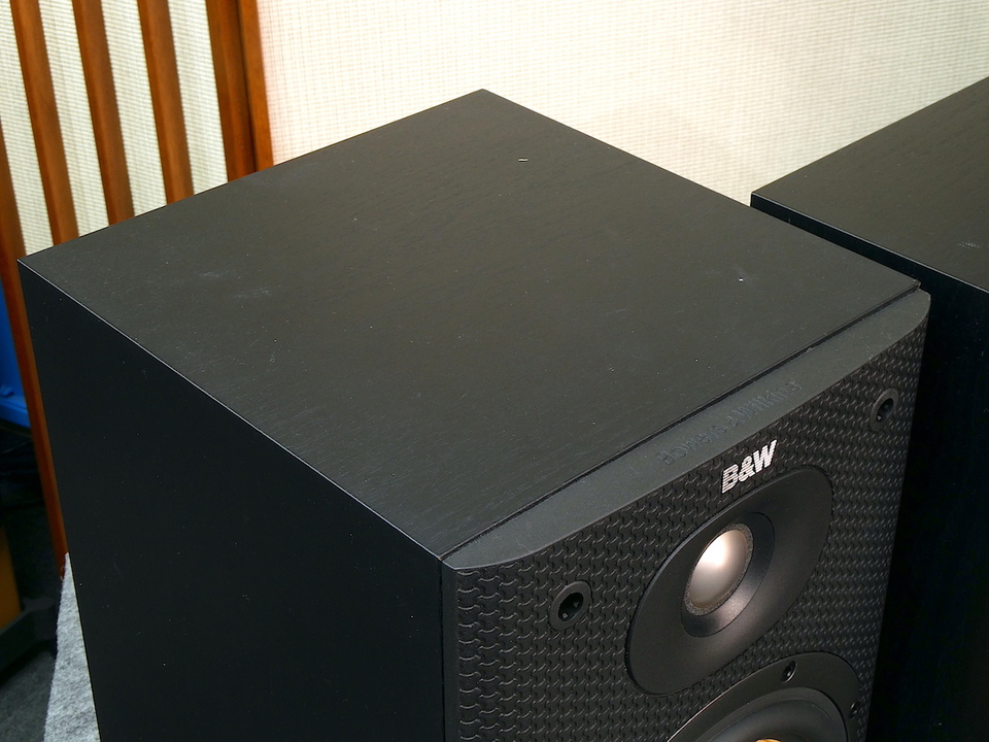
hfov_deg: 33.8
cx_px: 494
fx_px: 1629
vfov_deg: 25.7
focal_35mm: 57
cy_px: 371
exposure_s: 1/1.6
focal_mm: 10.3
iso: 100
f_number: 6.3
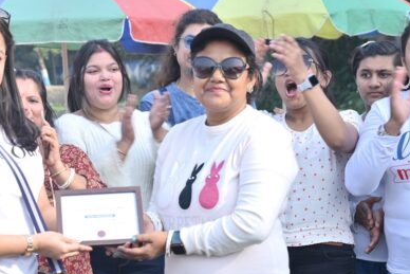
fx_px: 1128
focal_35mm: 99
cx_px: 67
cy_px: 168
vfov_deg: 13.8
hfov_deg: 20.3
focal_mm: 50
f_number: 5.6
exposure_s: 1/160
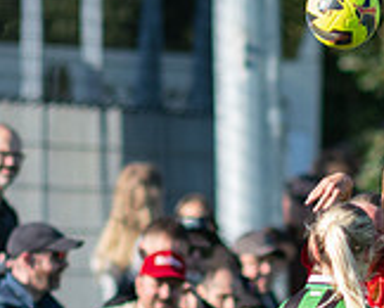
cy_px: 421
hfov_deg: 1.0
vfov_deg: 0.8
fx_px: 22939
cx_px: 303
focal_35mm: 2016
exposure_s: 1/2000
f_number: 3.2
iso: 200
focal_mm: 300
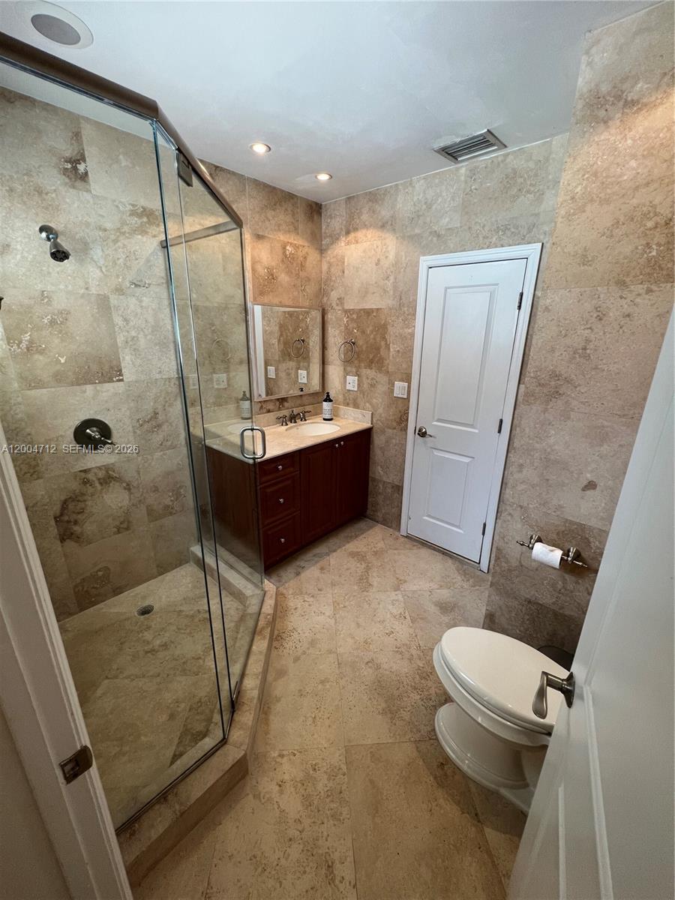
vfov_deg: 106.2
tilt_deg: -18.6
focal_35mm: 13
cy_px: 450
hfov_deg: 89.9
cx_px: 338
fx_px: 338
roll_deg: -0.2
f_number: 1.8
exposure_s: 1/60
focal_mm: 1.57
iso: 125
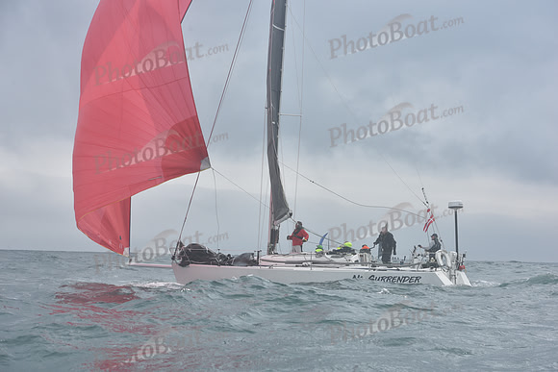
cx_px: 279
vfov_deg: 19.5
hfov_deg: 28.8
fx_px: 1085
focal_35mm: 70
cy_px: 186
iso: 320
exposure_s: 1/800
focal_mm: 70
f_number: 8
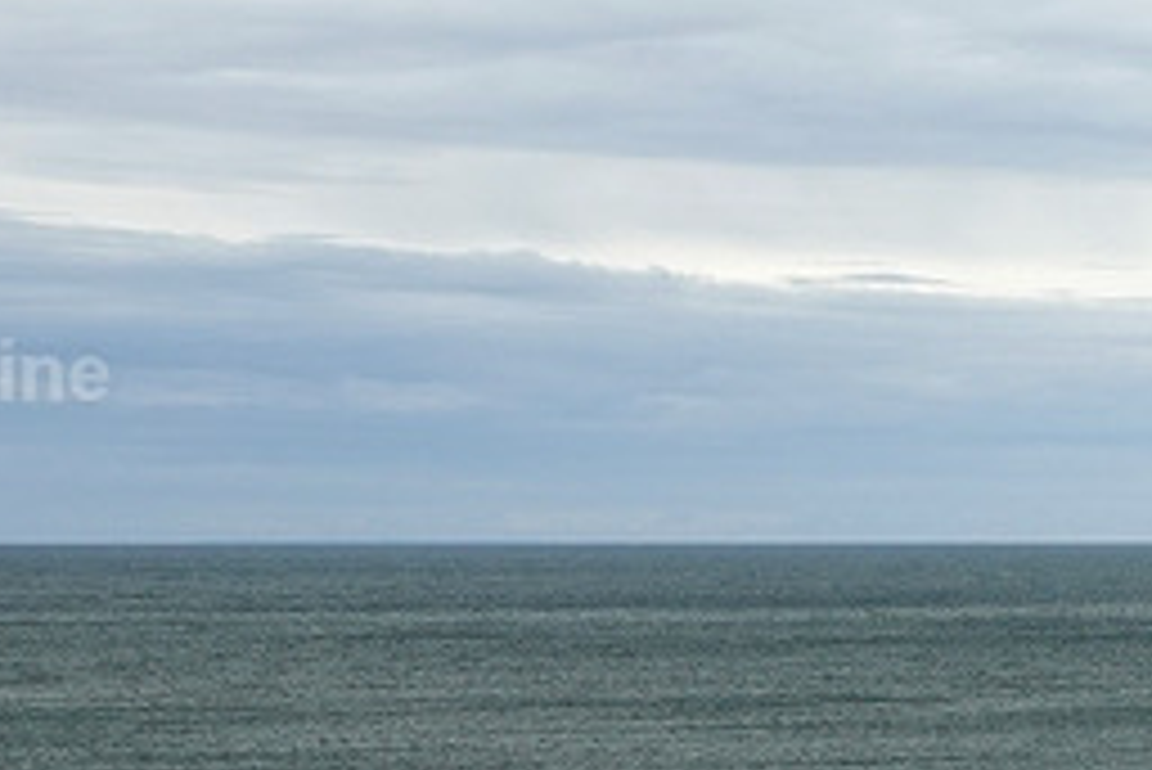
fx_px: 4738
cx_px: 1620
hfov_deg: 13.2
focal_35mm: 148
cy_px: 1263
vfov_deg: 9.0
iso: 100
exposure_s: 1/400
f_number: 4
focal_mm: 13.7
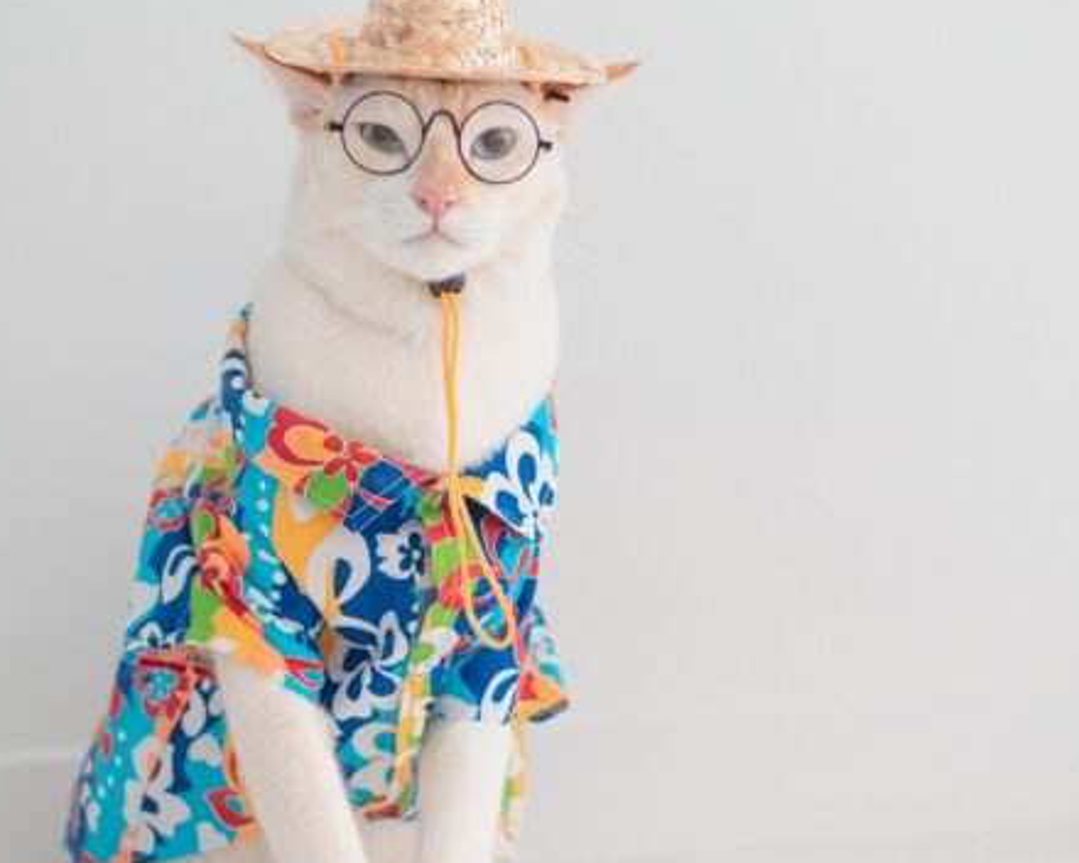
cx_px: 598
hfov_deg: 23.3
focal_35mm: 82
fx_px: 2619
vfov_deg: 18.7
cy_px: 420
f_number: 2.2
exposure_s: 1/160
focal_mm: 50
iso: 400
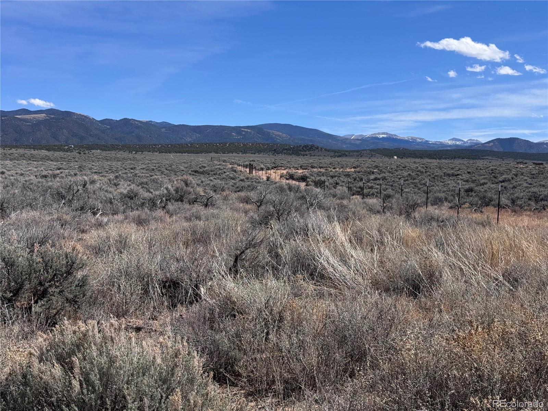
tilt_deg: -3.1
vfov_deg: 30.3
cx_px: 274
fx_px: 760
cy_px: 206
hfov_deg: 39.7
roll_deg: -2.1
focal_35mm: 48
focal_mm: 6.76
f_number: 1.78
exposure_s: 1/5376
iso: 64
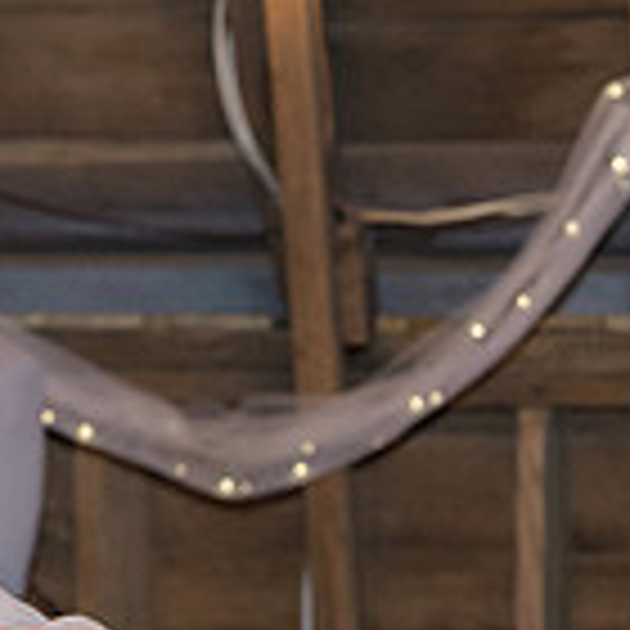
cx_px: -596
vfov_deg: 5.9
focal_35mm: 295
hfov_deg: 5.8
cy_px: 859
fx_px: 6074
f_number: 4
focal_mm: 76
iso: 2000
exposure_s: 1/250
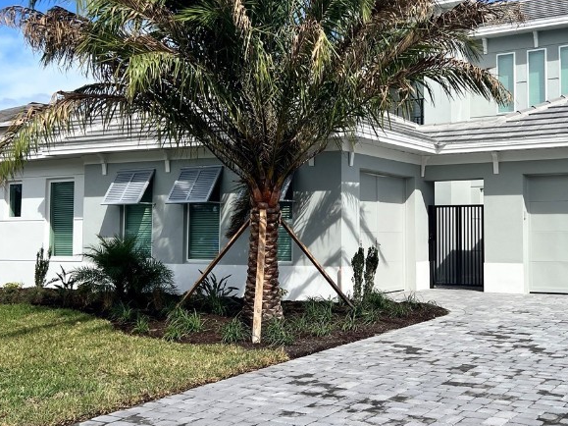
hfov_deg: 40.7
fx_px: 755
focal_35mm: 46
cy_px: 195
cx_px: 379
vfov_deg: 31.5
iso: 50
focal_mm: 5.7
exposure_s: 1/5076
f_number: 1.5
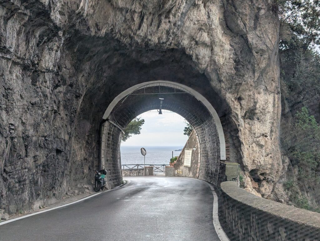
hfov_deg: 38.9
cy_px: 120
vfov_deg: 29.7
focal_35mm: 49
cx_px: 160
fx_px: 454
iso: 19
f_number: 1.68
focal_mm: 6.9
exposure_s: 1/413
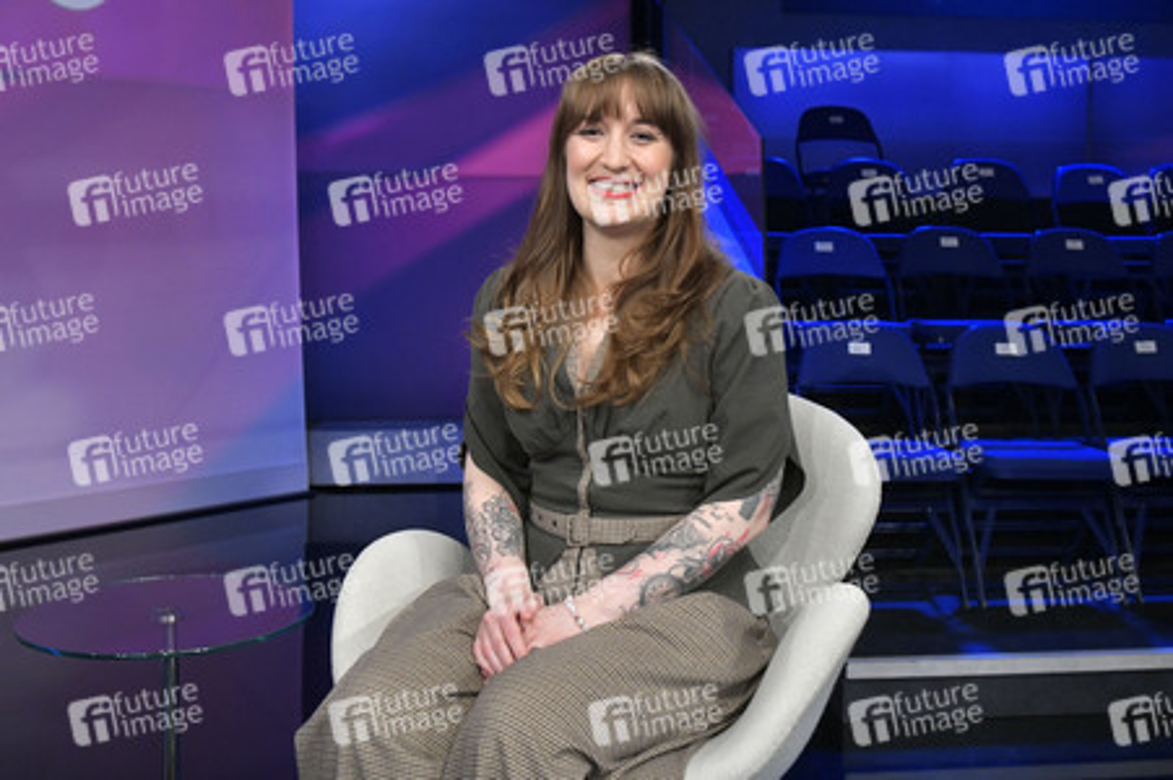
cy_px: 390
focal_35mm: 34
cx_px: 586
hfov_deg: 55.8
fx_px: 1107
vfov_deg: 38.8
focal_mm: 34
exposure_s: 1/200
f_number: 6.3
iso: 2500
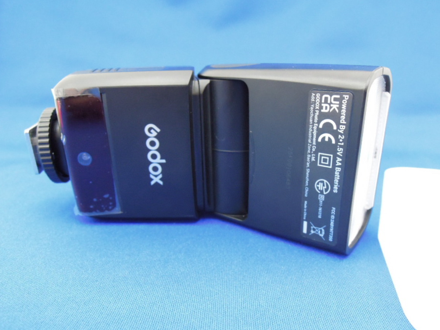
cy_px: 170
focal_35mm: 25
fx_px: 318
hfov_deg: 69.4
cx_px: 228
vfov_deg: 54.9
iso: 800
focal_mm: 4.3
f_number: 2.8
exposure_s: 1/60
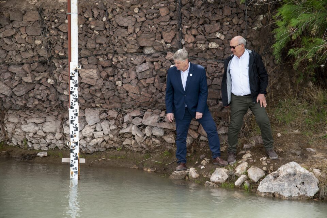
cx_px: 164
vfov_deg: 16.3
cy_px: 109
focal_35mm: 84
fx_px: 763
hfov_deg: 24.2
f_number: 4.5
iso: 160
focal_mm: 56
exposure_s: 1/160
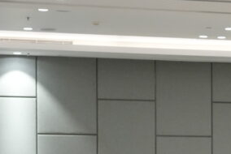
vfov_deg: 7.5
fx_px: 1156
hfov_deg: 11.0
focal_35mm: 180
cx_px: 345
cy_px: 211
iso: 3200
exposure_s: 1/100
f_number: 4.5
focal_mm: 50
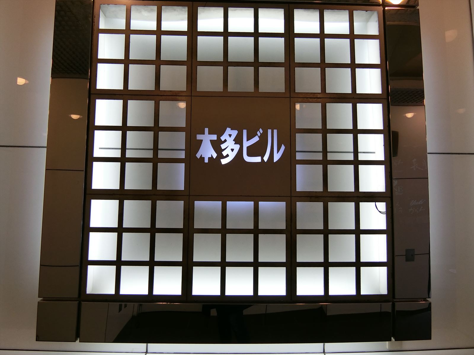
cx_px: 237
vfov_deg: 68.7
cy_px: 178
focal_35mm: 19
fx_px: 260
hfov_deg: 84.7
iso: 125
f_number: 2.7
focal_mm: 4.06
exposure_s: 1/125
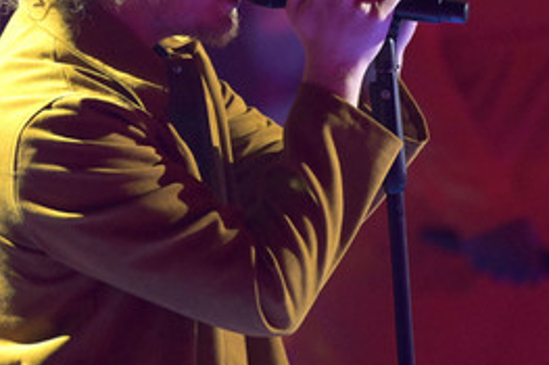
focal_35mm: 788
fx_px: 12009
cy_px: 58
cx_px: 204
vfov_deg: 1.7
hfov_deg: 2.6
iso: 12800
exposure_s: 1/400
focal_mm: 460
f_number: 5.6
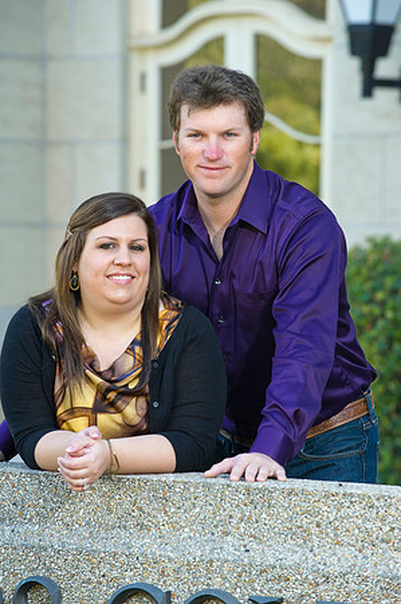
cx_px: 200
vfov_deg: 10.3
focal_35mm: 200
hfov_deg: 6.9
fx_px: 3349
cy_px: 302
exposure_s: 1/60
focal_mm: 200
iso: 400
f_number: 5.6
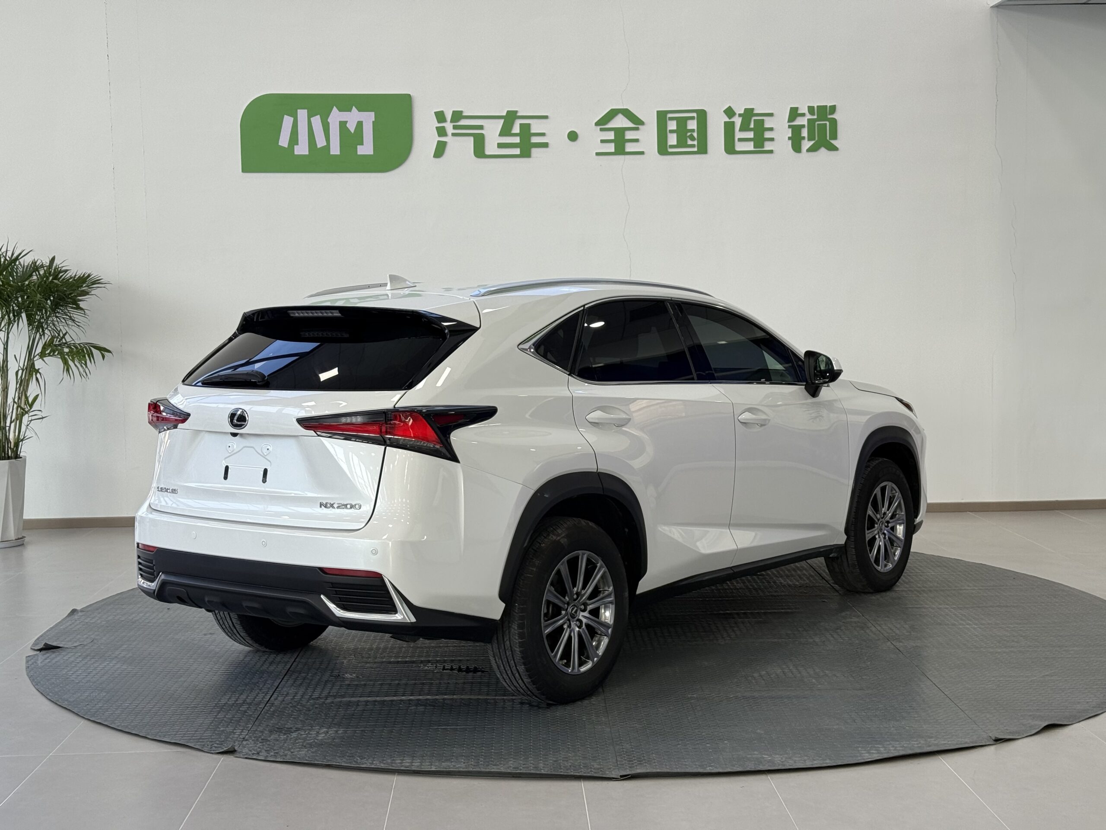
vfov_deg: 30.3
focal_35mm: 48
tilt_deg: -5.3
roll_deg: +0.7
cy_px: 415
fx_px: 1534
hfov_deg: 39.7
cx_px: 553
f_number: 1.78
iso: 50
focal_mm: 6.76
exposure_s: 1/122
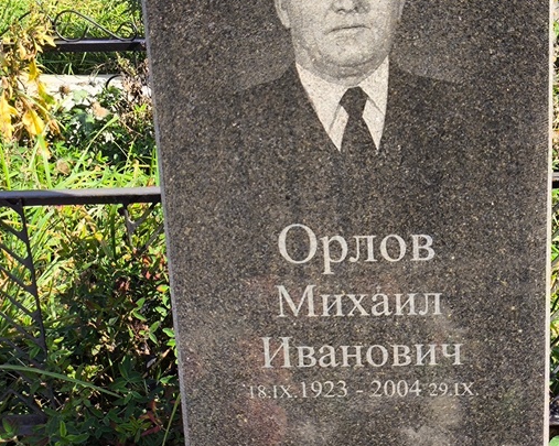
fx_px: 1273
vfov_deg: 19.9
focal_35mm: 77
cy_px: 227
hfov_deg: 24.6
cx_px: 391
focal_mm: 4.71
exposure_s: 1/705
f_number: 1.7
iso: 50
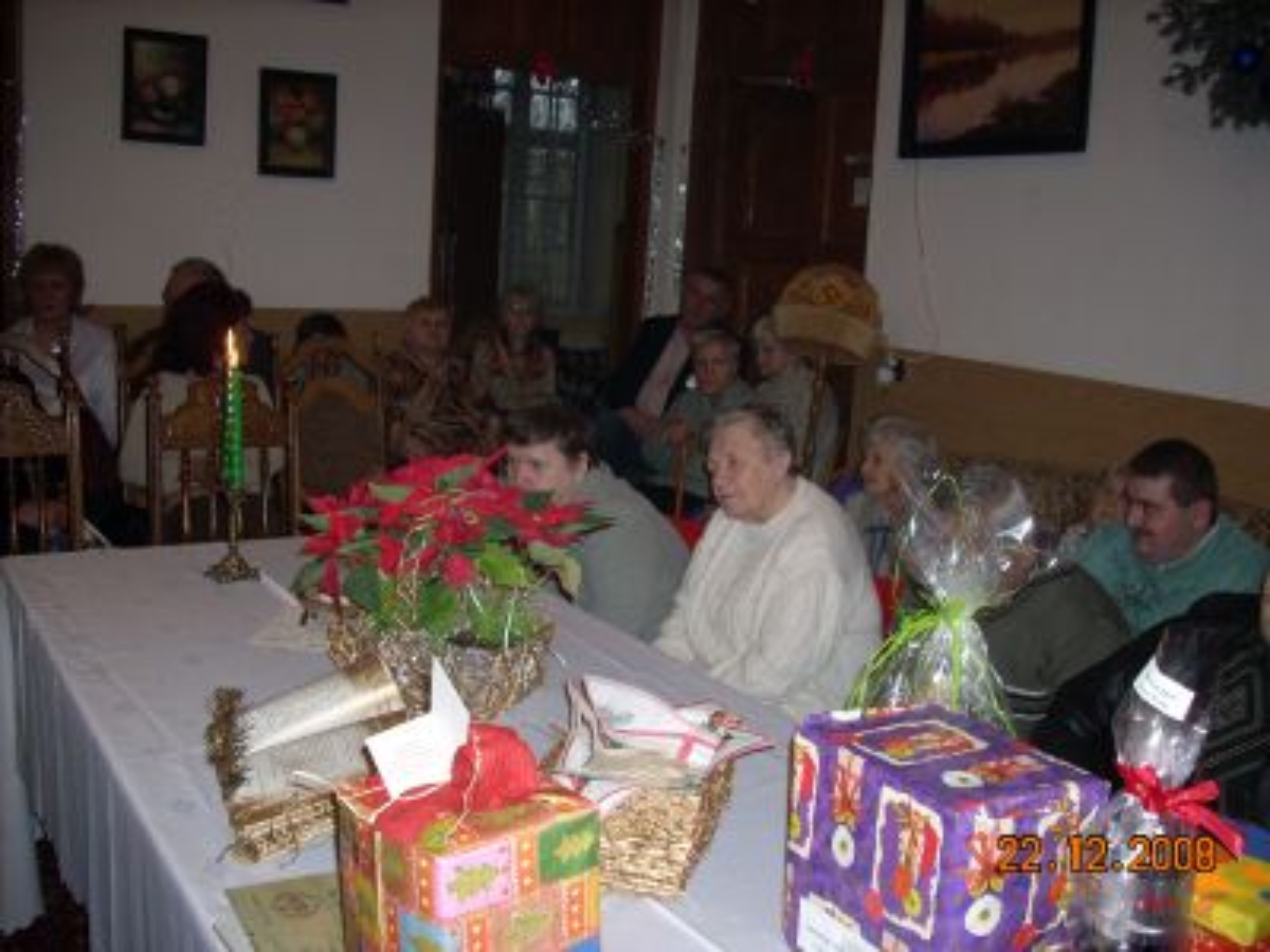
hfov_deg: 50.1
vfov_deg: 38.7
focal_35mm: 37
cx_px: 635
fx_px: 1357
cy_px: 476
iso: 100
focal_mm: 6.2
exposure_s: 1/60
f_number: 2.8
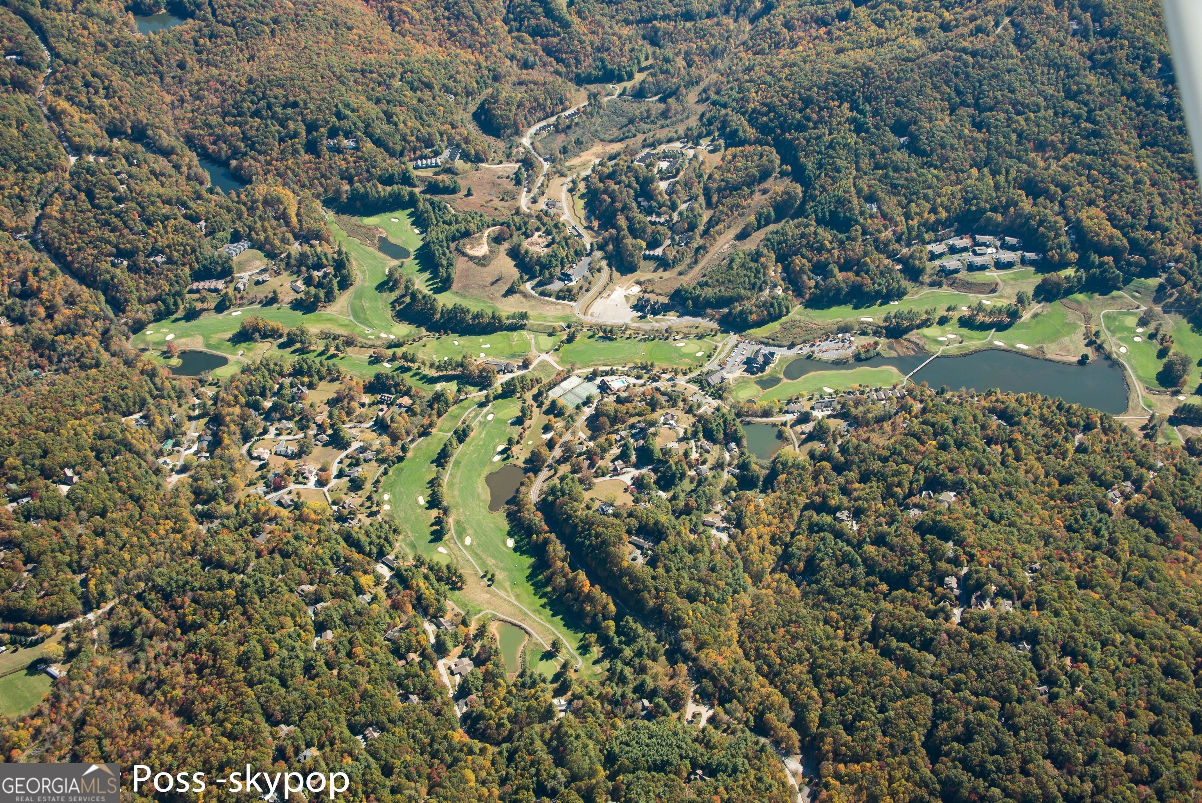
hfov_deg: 48.4
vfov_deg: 33.4
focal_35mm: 40
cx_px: 601
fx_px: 1336
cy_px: 402
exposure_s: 1/250
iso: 450
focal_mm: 40
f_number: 9
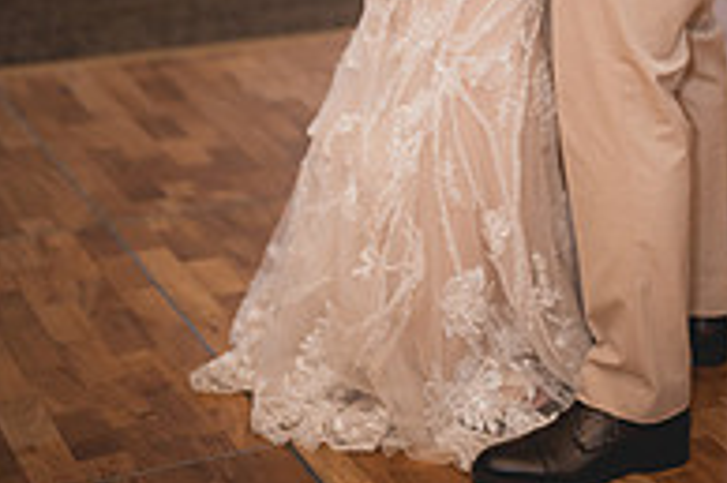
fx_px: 2341
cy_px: -255
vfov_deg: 11.3
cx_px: 558
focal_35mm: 116
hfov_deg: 17.5
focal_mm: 50
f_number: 1.2
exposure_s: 1/160
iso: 1250
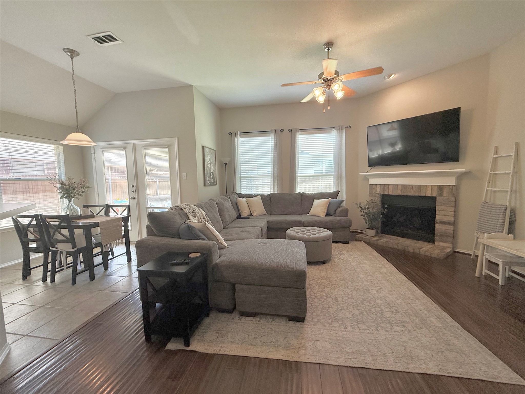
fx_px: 212
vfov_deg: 85.7
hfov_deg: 102.1
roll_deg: +1.0
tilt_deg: -3.7
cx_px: 262
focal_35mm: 14
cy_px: 197
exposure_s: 1/120
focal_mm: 2.22
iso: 100
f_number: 2.2
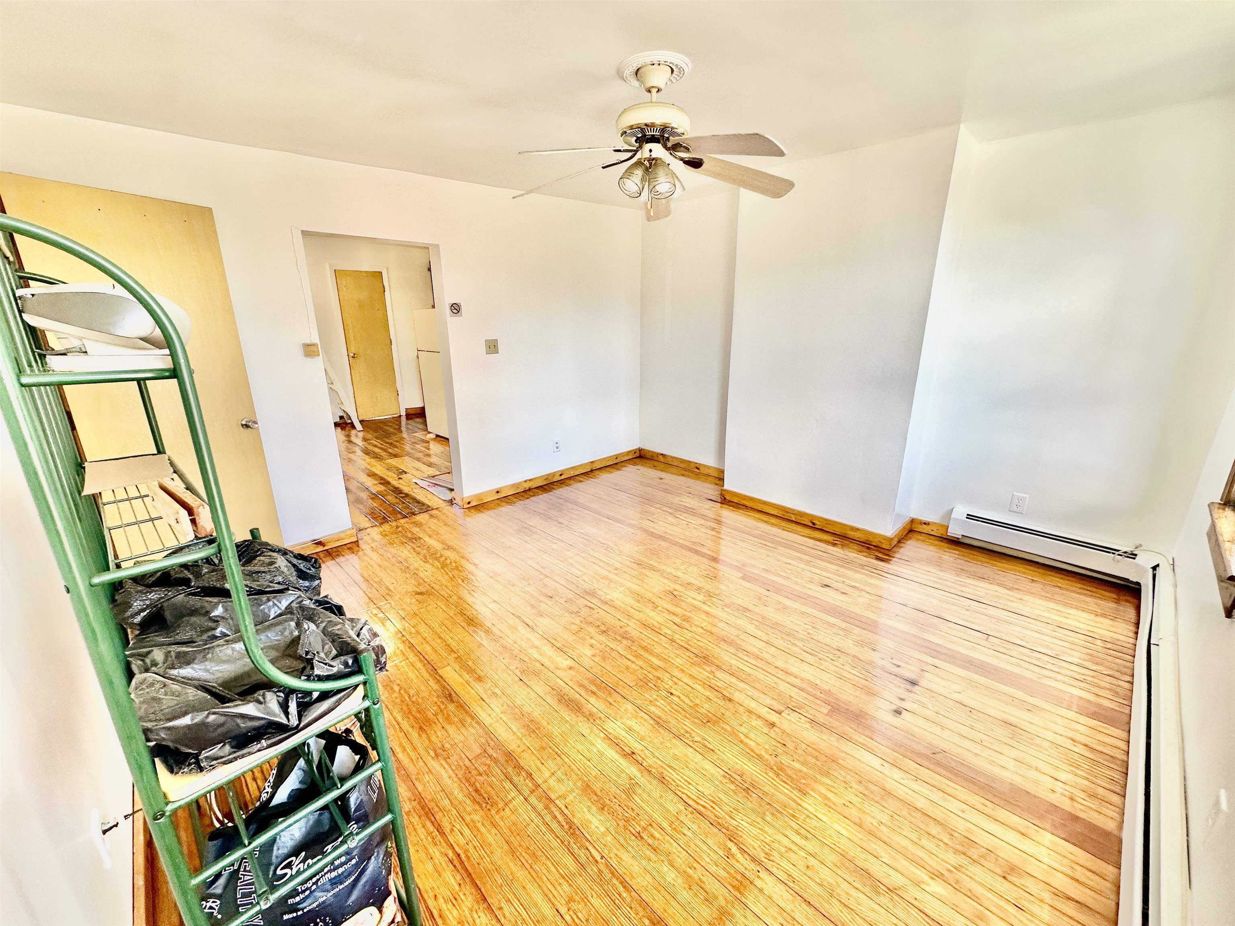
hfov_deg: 102.1
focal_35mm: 14
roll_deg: -0.2
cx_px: 618
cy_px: 463
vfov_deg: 85.7
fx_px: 499
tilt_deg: -16.6
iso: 100
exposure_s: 1/99
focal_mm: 2.22
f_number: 2.2
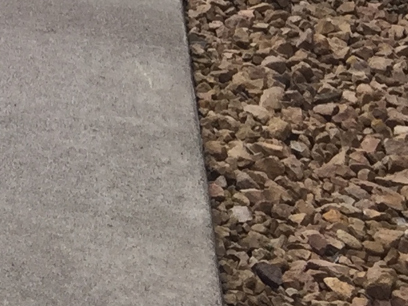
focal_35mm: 155
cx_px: -586
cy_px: -411
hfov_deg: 10.8
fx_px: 1827
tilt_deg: -4.5
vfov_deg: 8.7
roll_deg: -1.9
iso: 32
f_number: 2.2
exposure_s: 1/120
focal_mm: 4.15
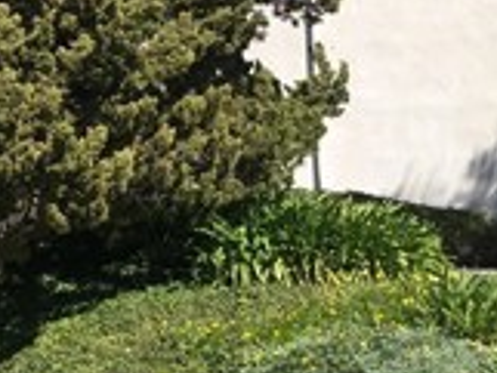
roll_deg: +0.9
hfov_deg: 15.1
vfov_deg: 12.4
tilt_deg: -6.7
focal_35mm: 115
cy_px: 518
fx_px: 1652
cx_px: 858
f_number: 2.2
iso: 25
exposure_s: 1/2024
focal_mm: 4.15
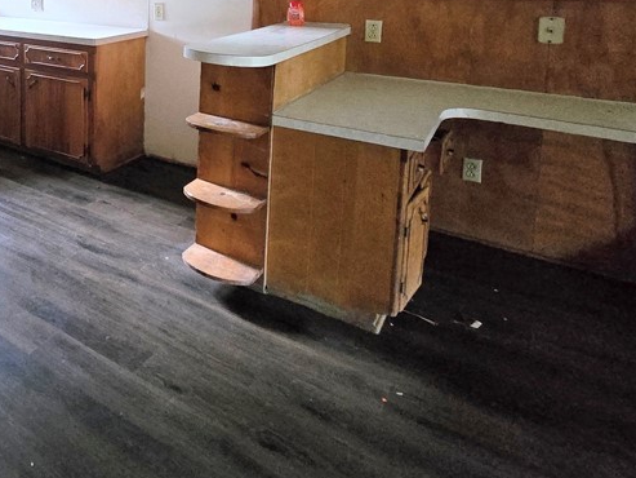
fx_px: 496
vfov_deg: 45.1
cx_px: -15
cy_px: 22
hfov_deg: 50.9
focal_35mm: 27
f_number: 2.2
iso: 1600
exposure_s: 1/40
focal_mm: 2.2
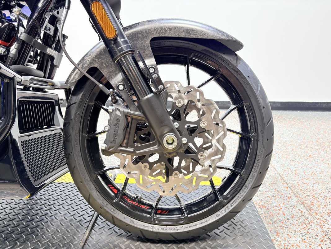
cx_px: 166
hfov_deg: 67.3
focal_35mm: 26
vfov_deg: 53.1
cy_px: 124
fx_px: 249
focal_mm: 5.96
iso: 64
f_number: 1.6
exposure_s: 1/60
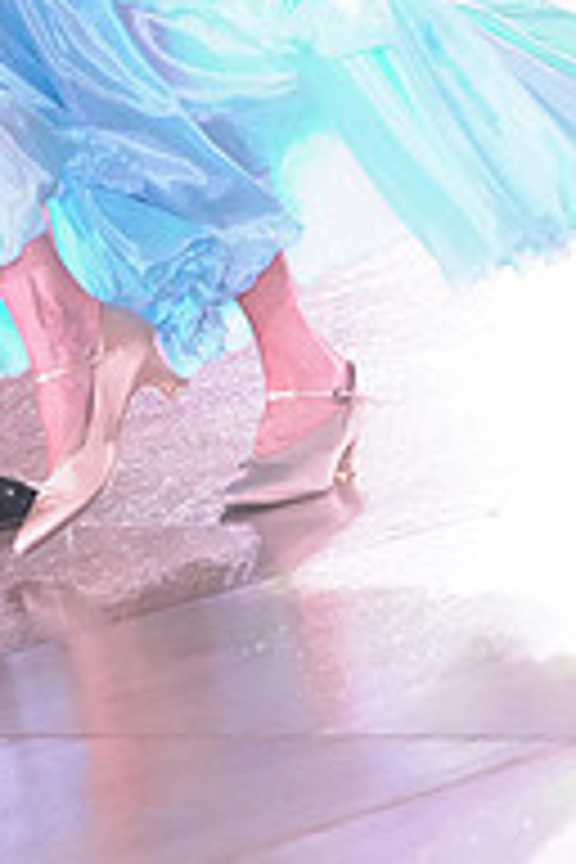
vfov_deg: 6.1
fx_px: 7967
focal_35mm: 332
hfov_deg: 4.1
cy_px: -410
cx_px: 196
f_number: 5.6
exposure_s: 1/320
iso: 6400
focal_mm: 110
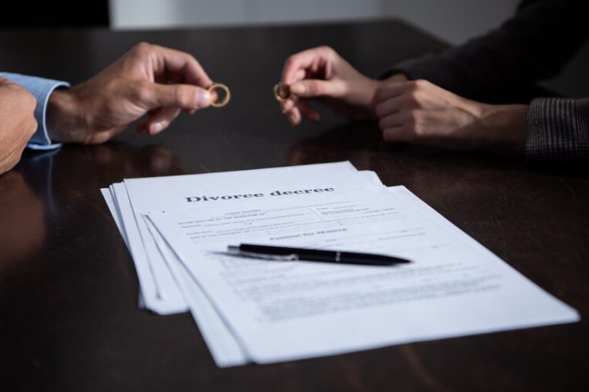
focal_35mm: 71
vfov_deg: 19.2
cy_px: 198
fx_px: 1161
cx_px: 296
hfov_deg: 28.5
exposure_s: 1/200
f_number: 3.5
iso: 100
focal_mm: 70
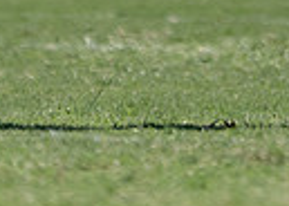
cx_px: 337
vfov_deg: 0.4
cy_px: -362
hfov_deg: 0.6
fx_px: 28073
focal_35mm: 3422
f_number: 5.6
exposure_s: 1/1250
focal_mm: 400
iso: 250
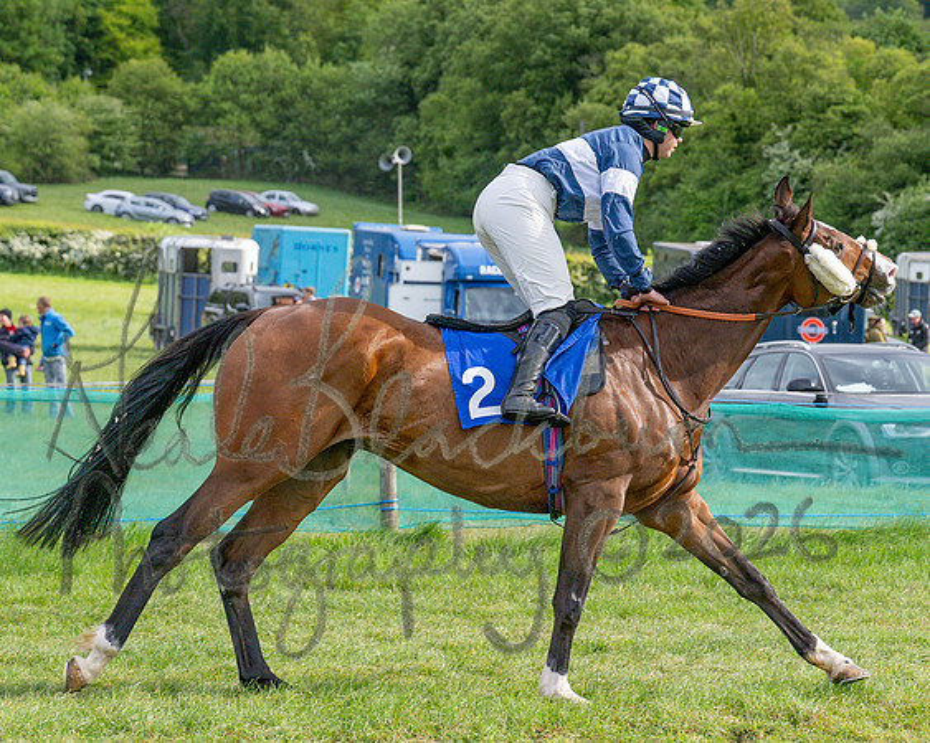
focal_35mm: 125
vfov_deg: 12.4
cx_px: 523
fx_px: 3435
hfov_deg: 15.4
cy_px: 351
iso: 400
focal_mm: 70
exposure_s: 1/2500
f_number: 4.5
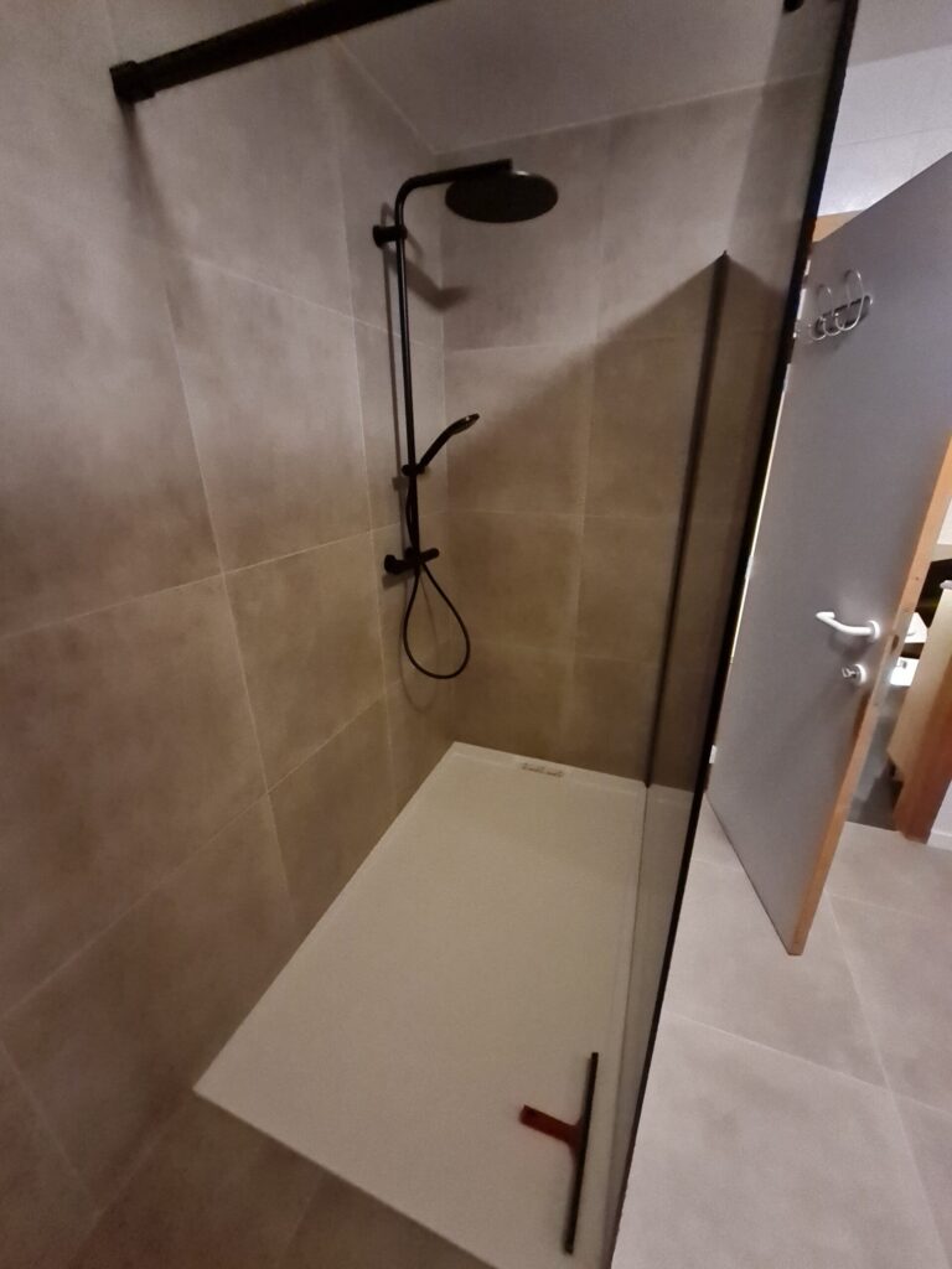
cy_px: 634
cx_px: 476
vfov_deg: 106.2
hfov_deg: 89.9
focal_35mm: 13
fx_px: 477
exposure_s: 1/25
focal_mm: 1.74
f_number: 2.2
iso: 1600
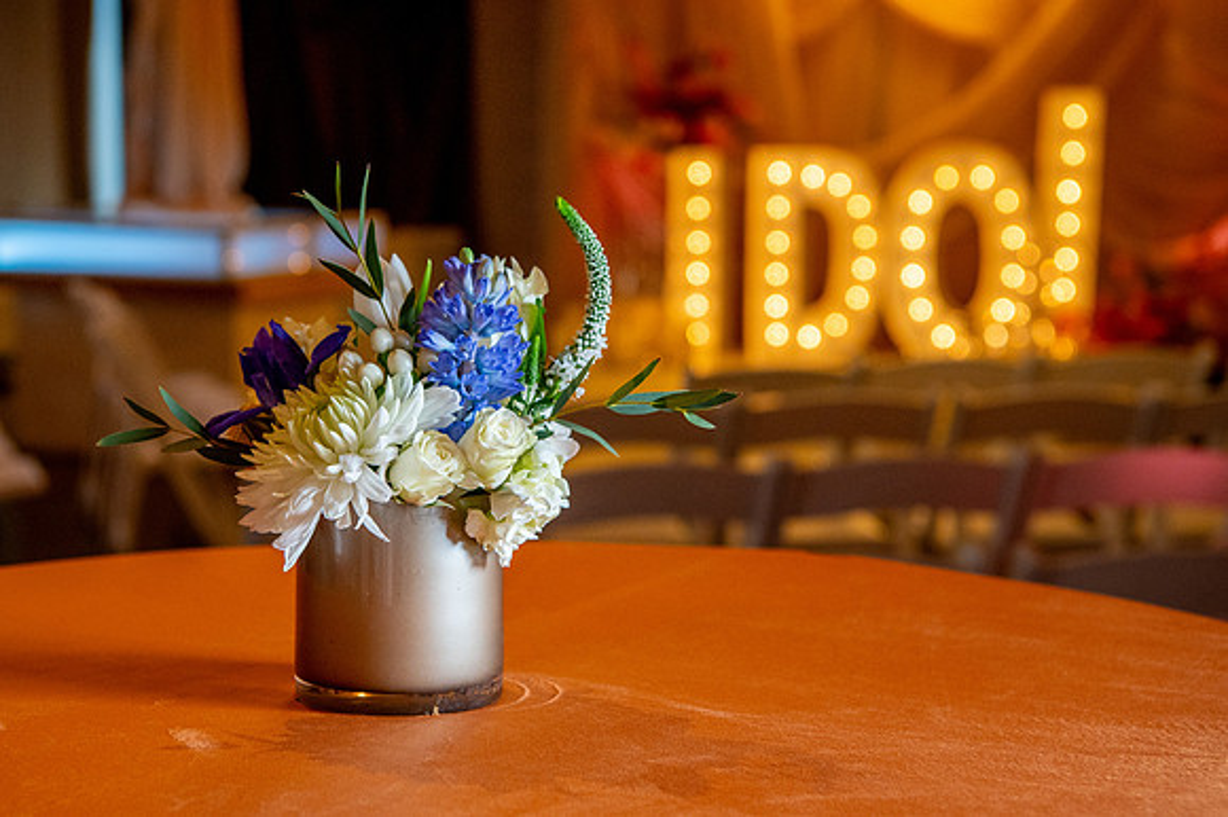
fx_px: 2359
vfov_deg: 19.6
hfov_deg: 29.2
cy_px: 486
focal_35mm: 69
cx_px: 542
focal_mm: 56
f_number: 5
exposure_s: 1/320
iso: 2000
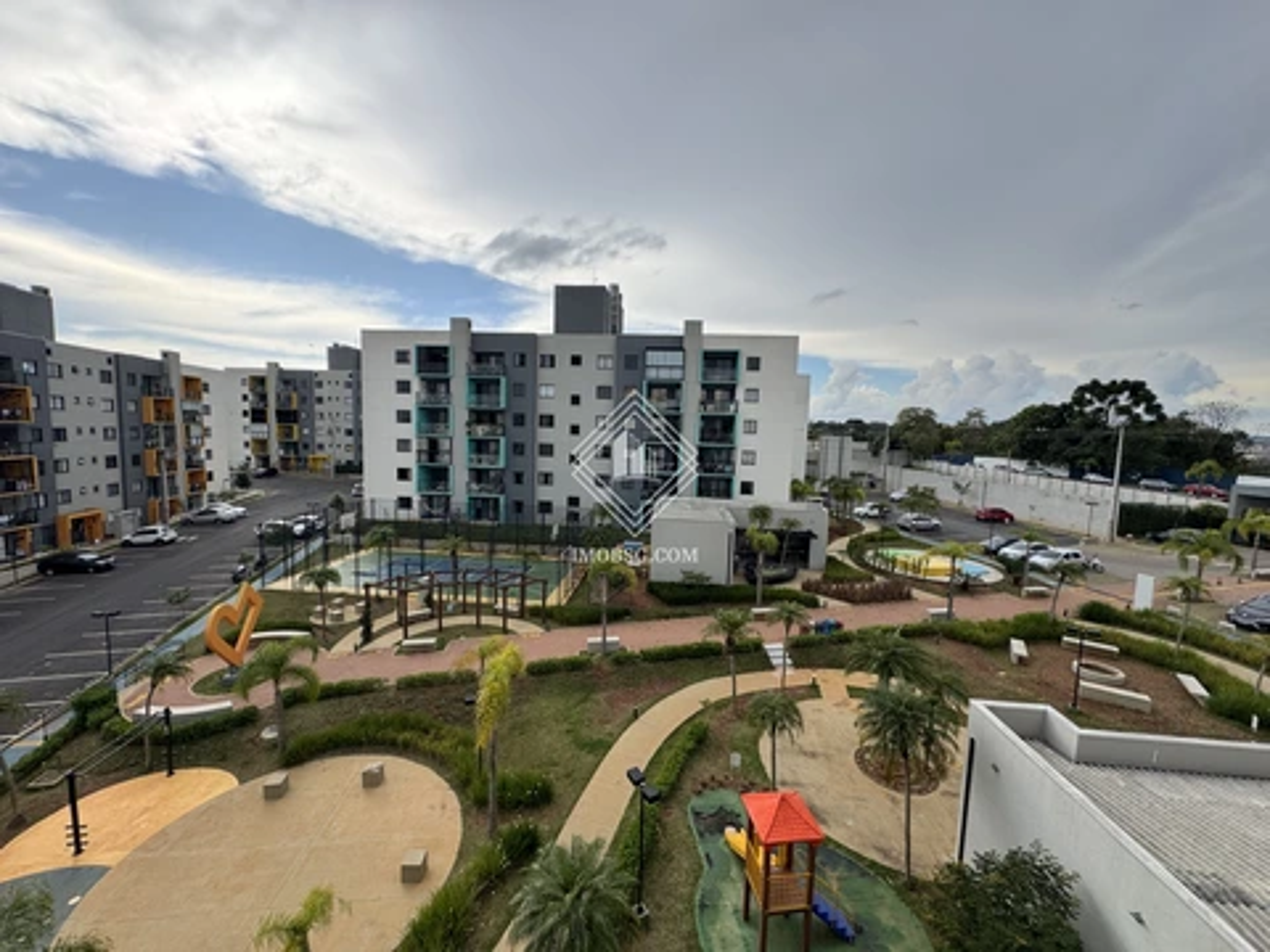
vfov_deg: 85.7
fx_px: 514
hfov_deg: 102.1
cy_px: 476
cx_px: 635
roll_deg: -1.9
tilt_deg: -5.4
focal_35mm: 14
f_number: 2.2
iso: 40
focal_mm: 2.22
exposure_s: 1/771
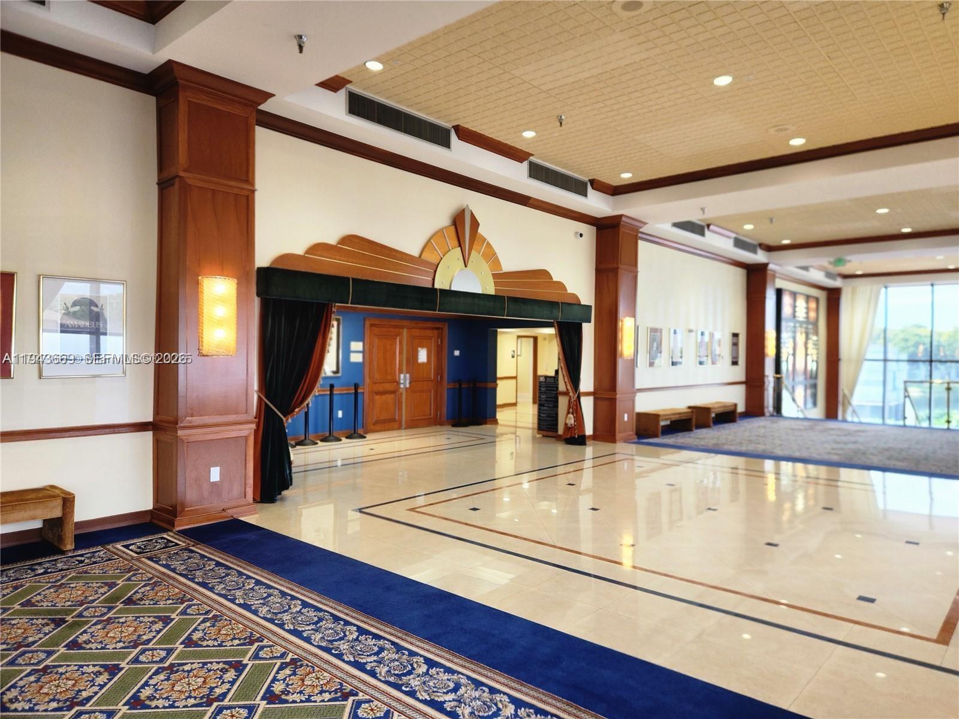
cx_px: 480
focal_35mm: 23
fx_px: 637
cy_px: 360
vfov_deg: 58.9
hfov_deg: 73.9
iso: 200
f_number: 1.8
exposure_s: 1/120
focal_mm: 5.4
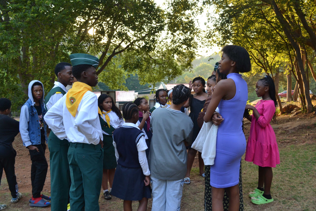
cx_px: 158
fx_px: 263
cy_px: 106
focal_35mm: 30
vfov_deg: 43.6
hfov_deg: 61.9
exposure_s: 1/125
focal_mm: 20
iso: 400
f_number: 5.6
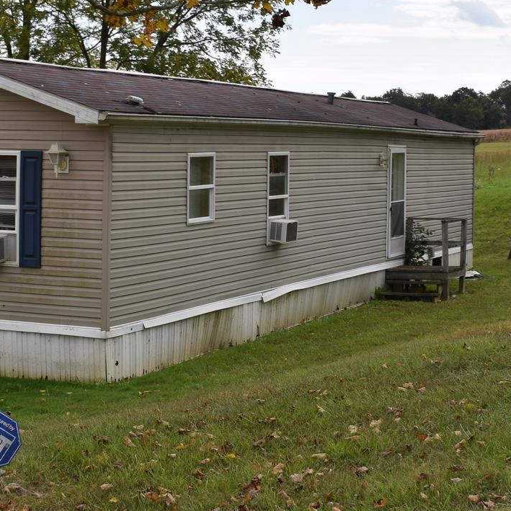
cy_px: 132
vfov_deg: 21.2
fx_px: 1353
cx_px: 334
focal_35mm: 81
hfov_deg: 21.3
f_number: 9
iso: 100
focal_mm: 22
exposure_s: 1/200
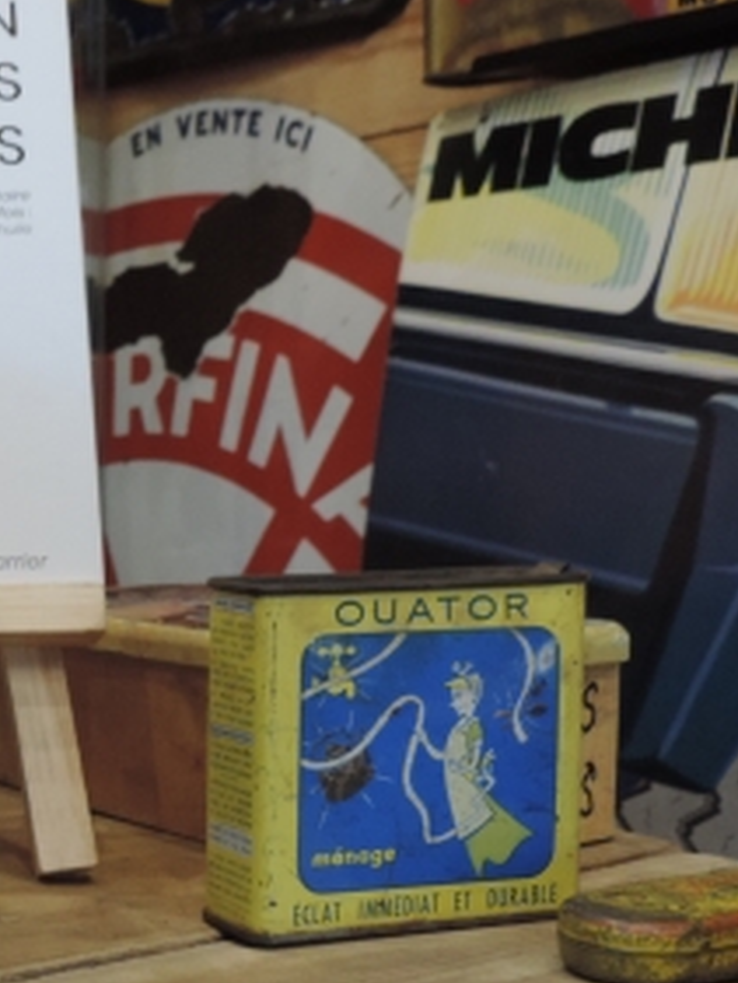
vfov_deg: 30.2
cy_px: 525
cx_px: -283
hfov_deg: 20.5
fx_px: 1818
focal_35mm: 64
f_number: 3.1
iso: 400
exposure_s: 1/30
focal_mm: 5.3
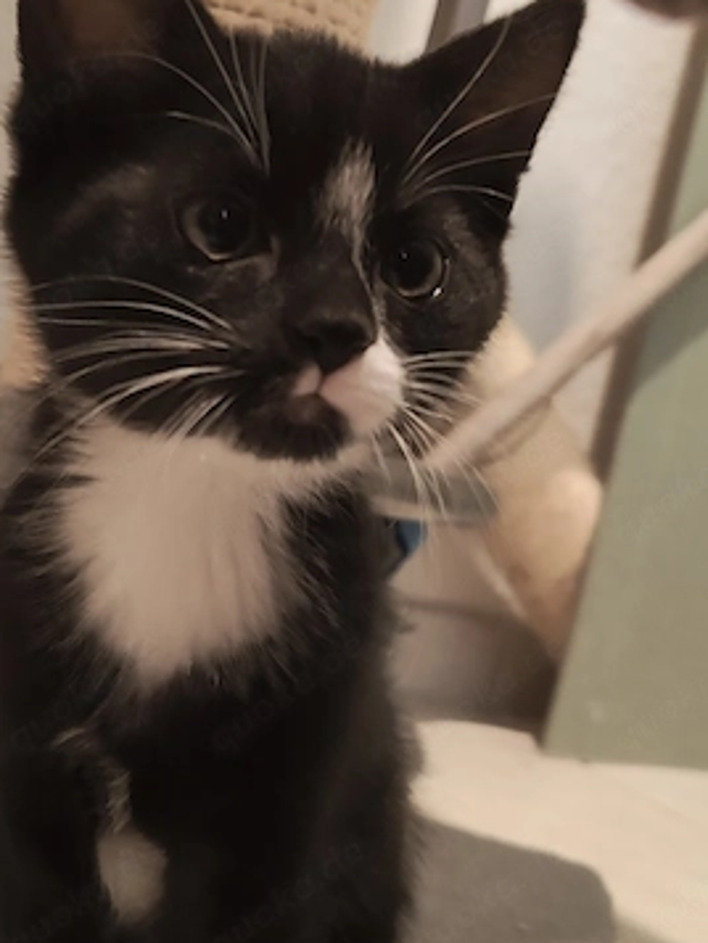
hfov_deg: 26.1
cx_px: 343
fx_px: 1526
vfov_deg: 34.3
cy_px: 515
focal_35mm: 56
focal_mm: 5.56
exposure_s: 1/25.1
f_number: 1.88
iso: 2030
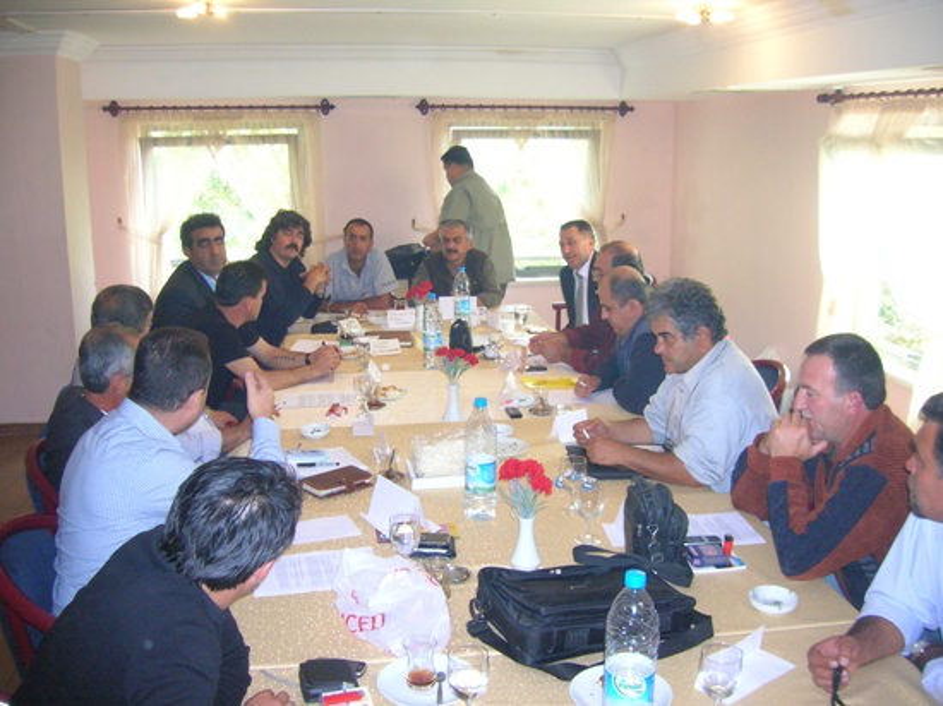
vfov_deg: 41.8
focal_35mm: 34
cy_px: 353
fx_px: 926
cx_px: 472
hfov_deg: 54.0
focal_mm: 5.7
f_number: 2.9
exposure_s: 1/60.1
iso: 192
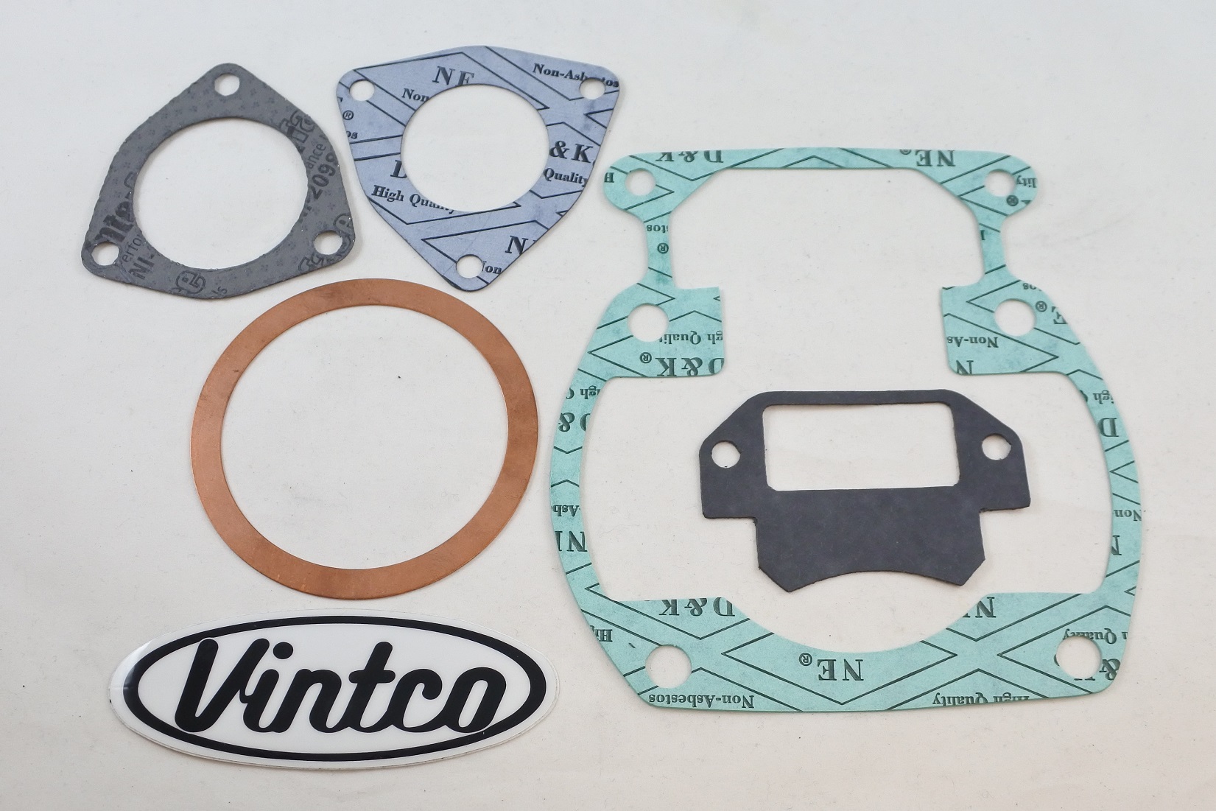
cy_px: 406
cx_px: 608
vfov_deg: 43.6
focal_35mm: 30
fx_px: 1013
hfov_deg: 61.9
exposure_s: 1/160
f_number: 3.8
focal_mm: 11.4
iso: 400
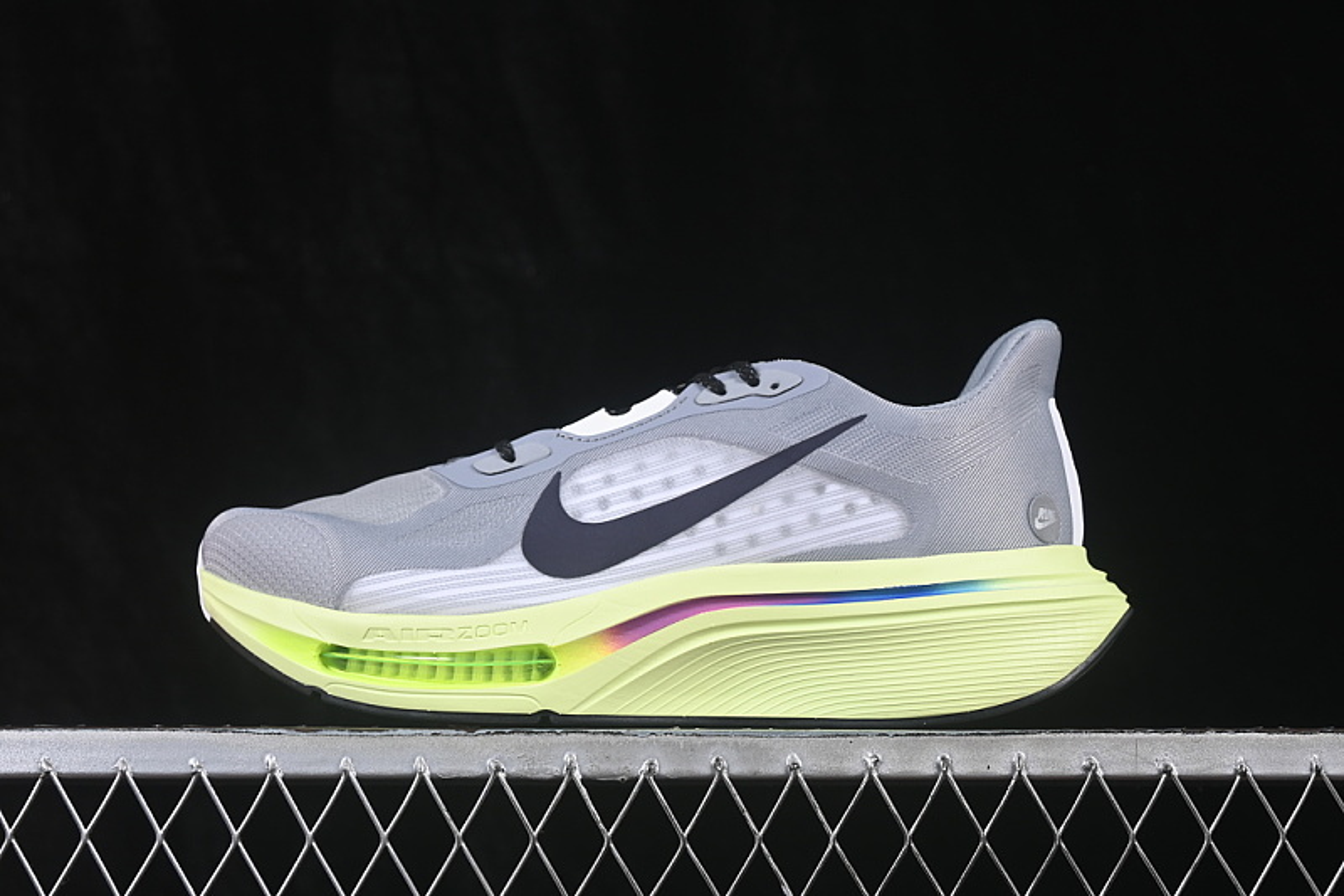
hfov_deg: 27.0
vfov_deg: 18.2
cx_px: 672
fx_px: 2799
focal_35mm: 75
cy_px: 448
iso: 160
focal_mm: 50
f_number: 8
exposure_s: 1/80
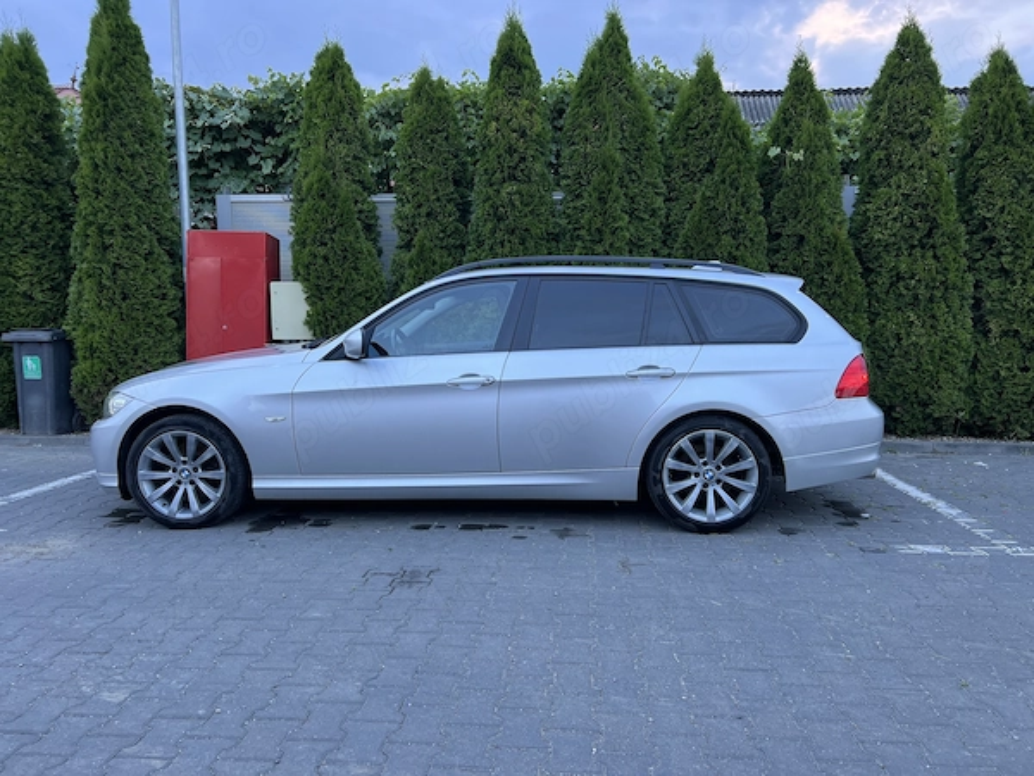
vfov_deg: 53.1
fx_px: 777
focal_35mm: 26
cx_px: 517
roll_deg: +0.6
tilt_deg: -6.2
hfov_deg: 67.3
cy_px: 388
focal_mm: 5.7
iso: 80
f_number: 1.5
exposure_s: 1/100
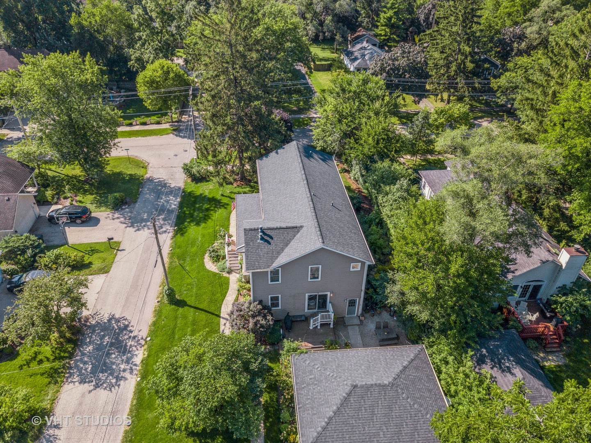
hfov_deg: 67.3
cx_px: 296
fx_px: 444
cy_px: 222
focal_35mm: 26
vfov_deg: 53.0
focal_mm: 4.73
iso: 100
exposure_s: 1/800
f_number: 2.2
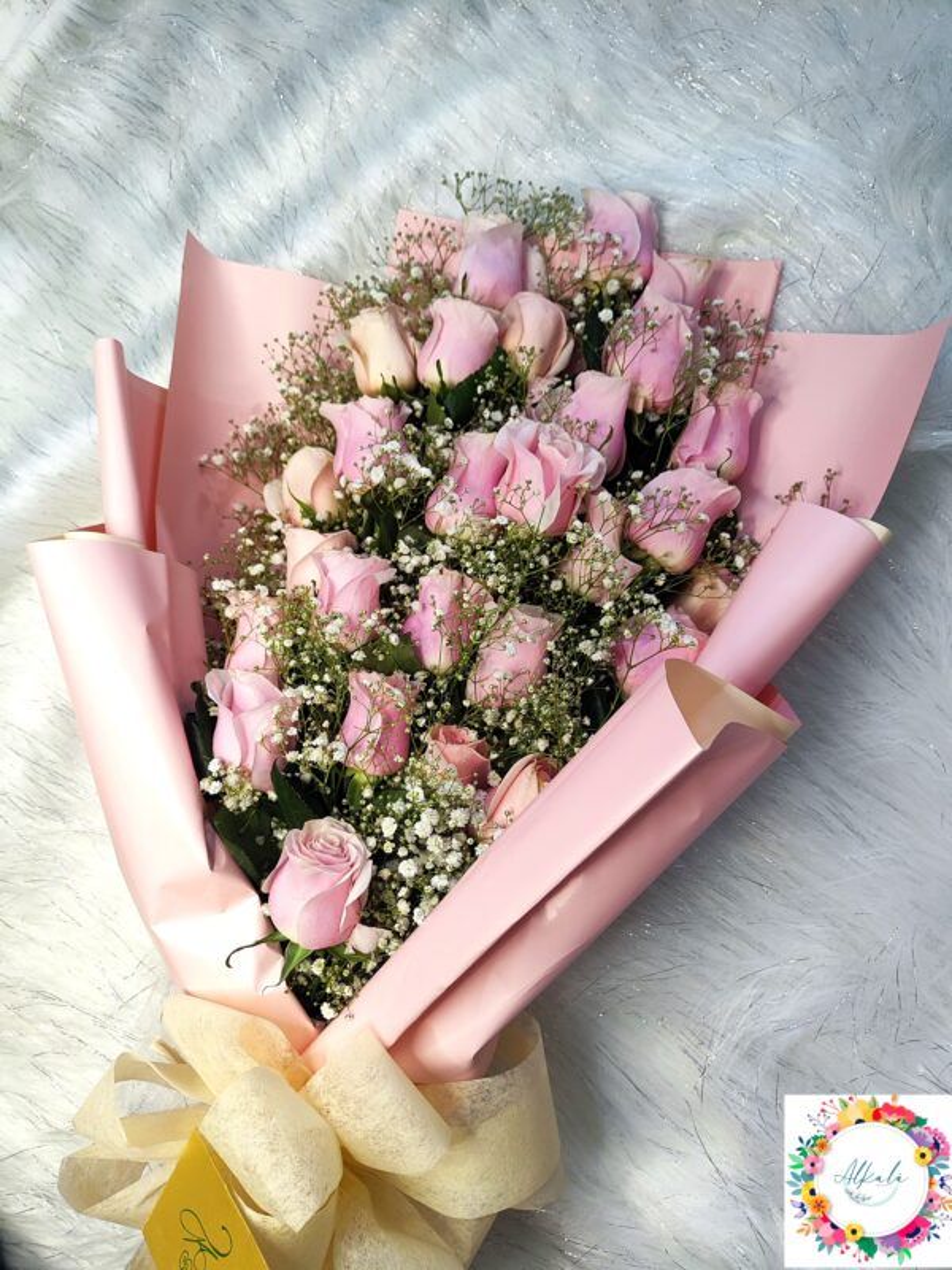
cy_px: 635
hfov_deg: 58.9
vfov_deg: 73.9
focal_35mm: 23
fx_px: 843
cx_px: 476
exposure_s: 1/120
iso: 579
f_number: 1.88
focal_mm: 5.59
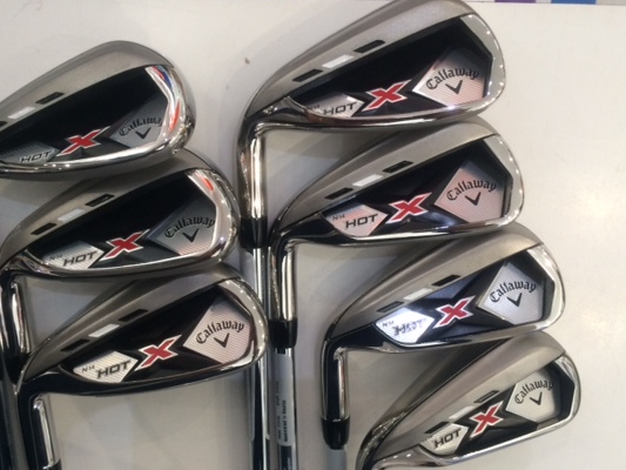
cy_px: 254
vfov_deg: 39.6
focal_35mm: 36
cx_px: 283
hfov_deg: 51.3
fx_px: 651
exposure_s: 1/30
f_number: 2.2
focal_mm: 4.12
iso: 125
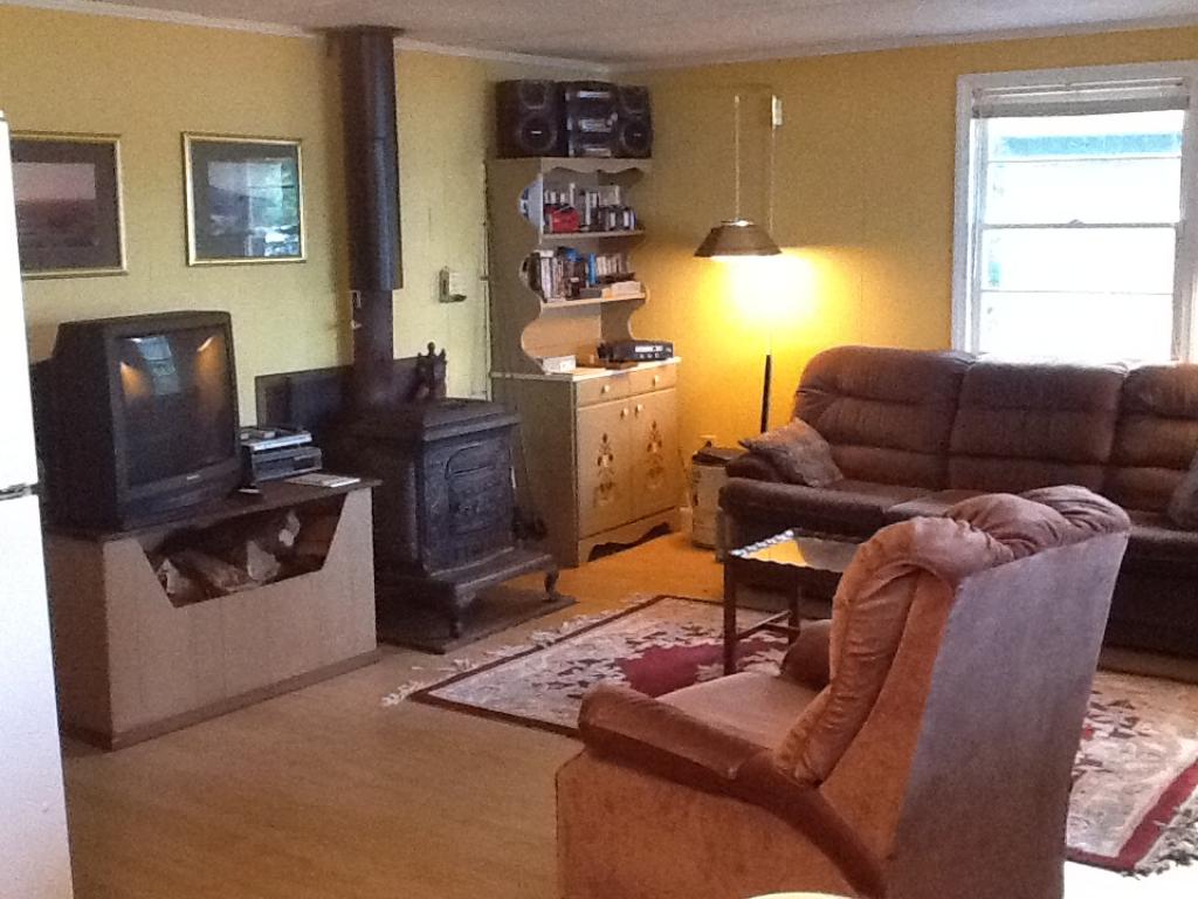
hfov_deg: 42.9
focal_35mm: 44
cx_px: 599
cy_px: 450
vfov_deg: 32.9
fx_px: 1523
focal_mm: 2.03
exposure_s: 1/24
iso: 320
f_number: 2.4
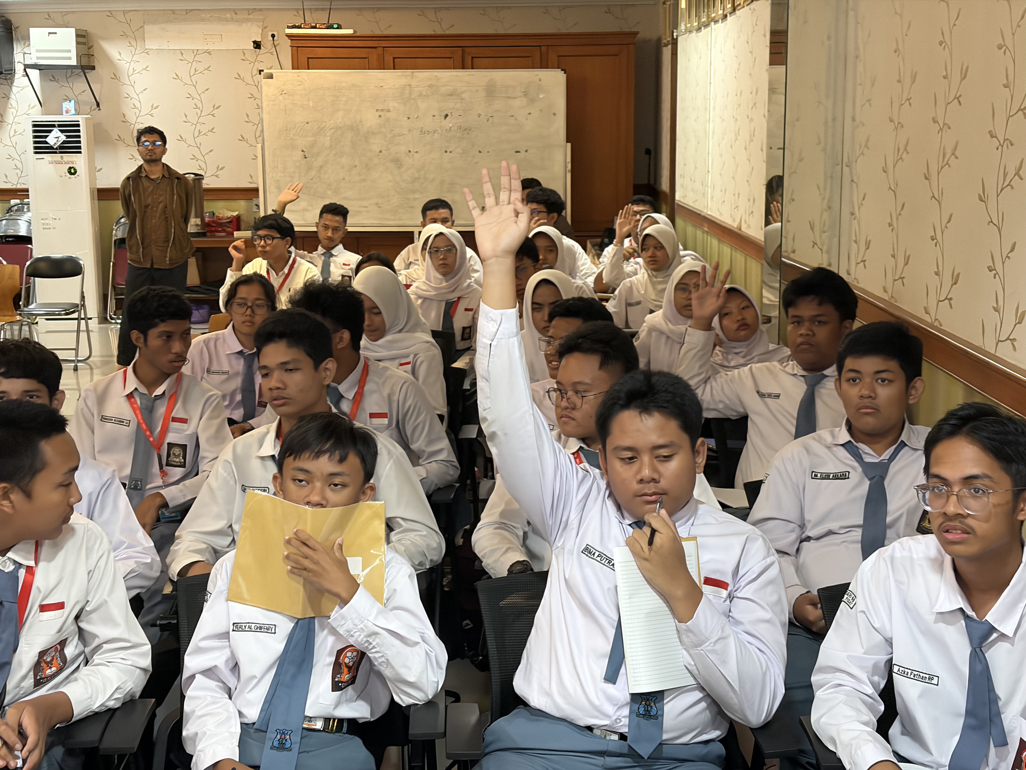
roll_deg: +0.7
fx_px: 1541
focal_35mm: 52
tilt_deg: -11.7
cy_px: 385
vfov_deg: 28.0
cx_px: 513
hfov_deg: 36.8
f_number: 1.6
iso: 200
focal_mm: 5.96
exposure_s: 1/33
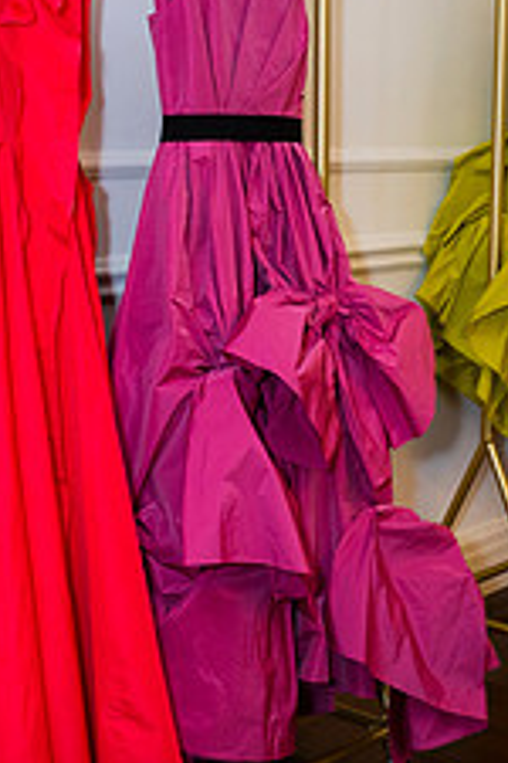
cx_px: 183
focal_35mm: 62
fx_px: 1312
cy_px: 336
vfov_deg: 32.3
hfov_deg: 21.8
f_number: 4
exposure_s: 1/80
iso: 800
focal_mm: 31
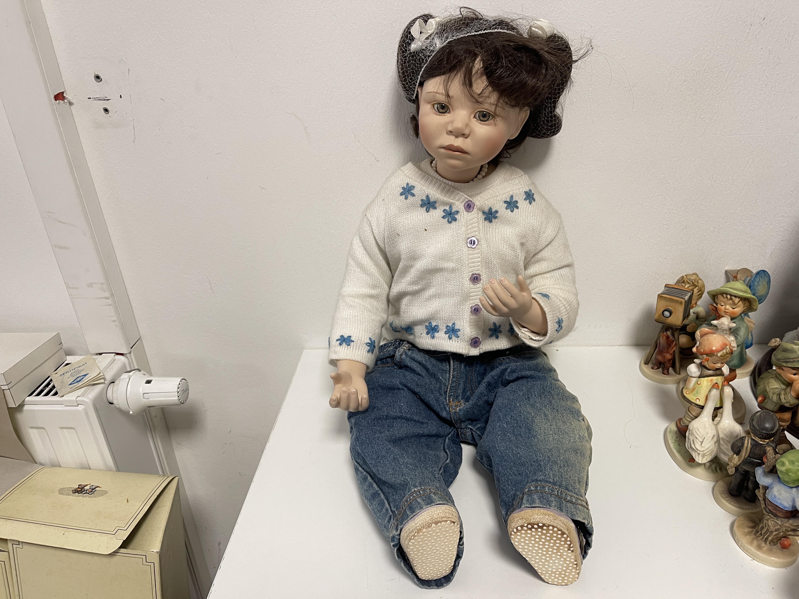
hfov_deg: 69.4
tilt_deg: -28.4
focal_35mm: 25
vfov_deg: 54.9
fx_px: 577
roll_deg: +3.4
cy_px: 300
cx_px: 400
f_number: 1.6
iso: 100
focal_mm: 5.1
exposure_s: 1/50
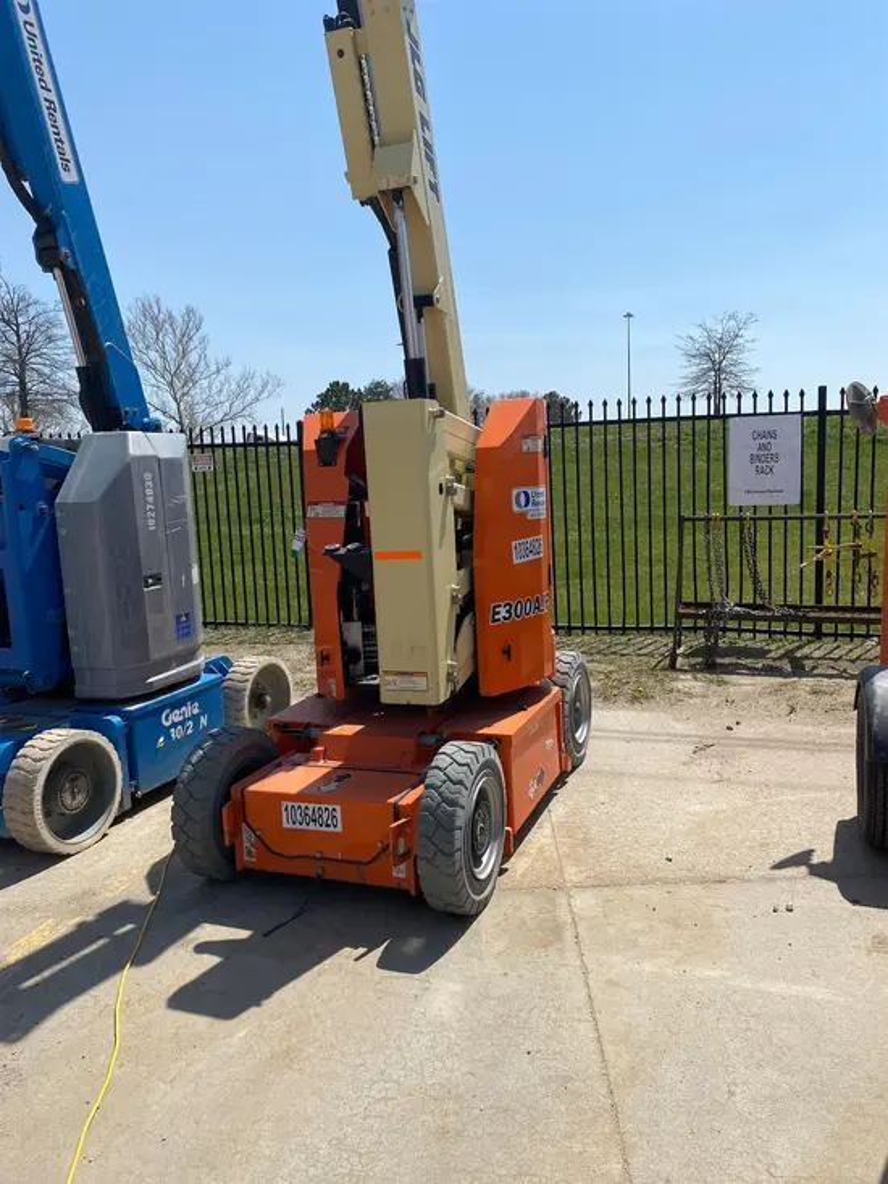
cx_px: 444
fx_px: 889
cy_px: 592
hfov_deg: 53.1
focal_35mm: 26
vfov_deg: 67.3
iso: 32
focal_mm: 4.25
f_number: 1.8
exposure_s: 1/4444
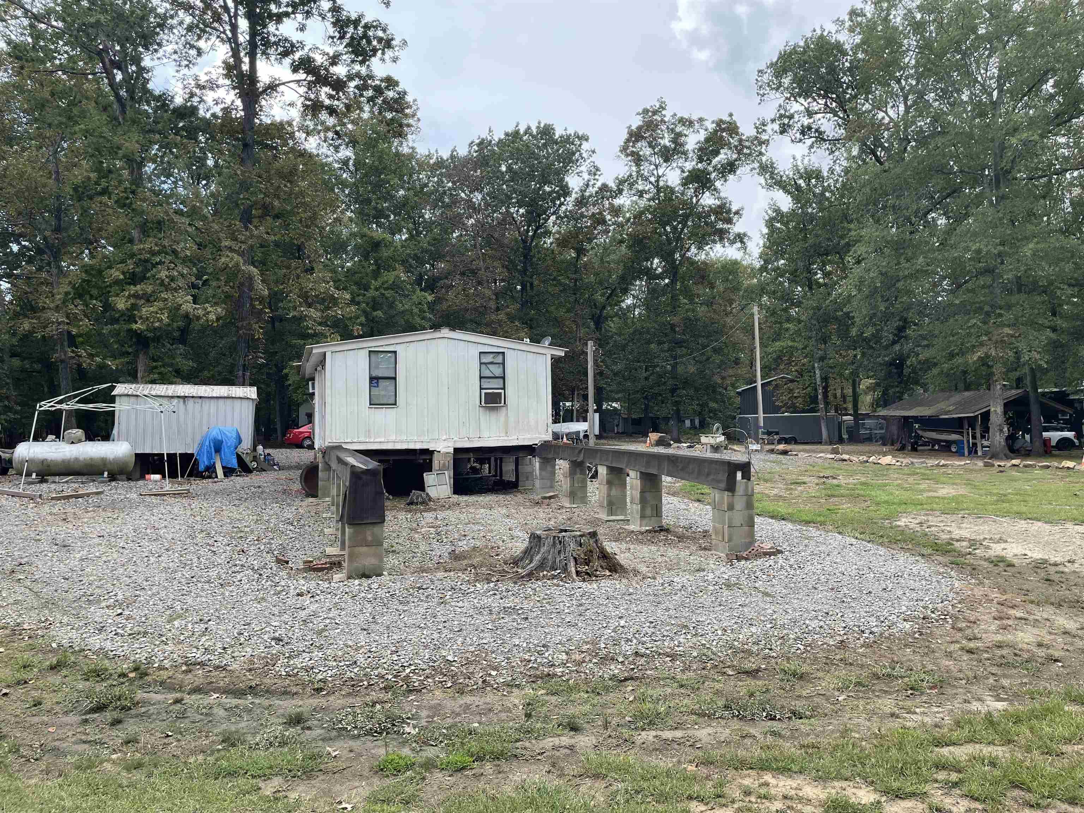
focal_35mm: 26
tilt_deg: +2.0
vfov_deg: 53.1
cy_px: 406
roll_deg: +0.6
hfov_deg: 67.3
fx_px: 814
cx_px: 542
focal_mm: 4.2
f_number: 1.6
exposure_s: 1/1221
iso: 32
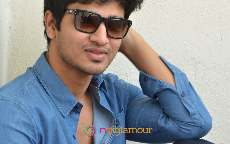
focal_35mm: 164
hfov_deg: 12.8
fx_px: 1028
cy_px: 84
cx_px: 118
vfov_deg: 8.0
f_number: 5.6
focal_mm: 70
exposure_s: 1/125
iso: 500
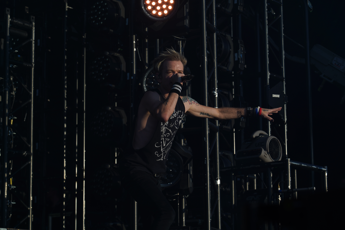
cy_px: 115
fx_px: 1006
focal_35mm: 105
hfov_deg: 19.5
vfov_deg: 13.0
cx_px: 172
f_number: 7.1
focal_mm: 105
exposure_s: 1/400
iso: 100
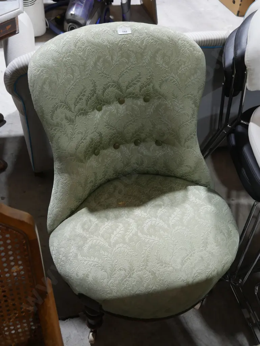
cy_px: 173
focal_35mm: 40
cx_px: 130
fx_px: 400
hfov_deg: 36.0
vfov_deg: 46.8
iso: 640
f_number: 4.4
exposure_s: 1/60
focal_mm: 20
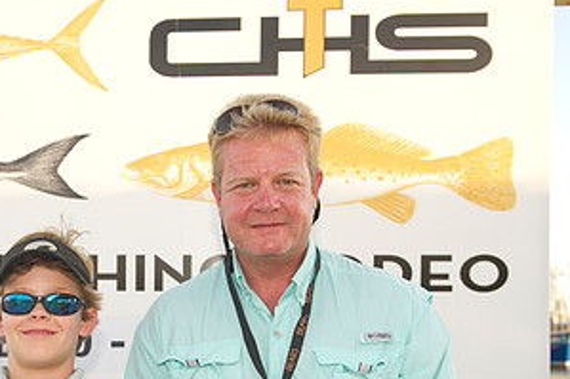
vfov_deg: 21.4
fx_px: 981
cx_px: 181
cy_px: 339
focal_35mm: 62
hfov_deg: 32.1
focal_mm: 32
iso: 125
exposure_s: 1/200
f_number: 4.5
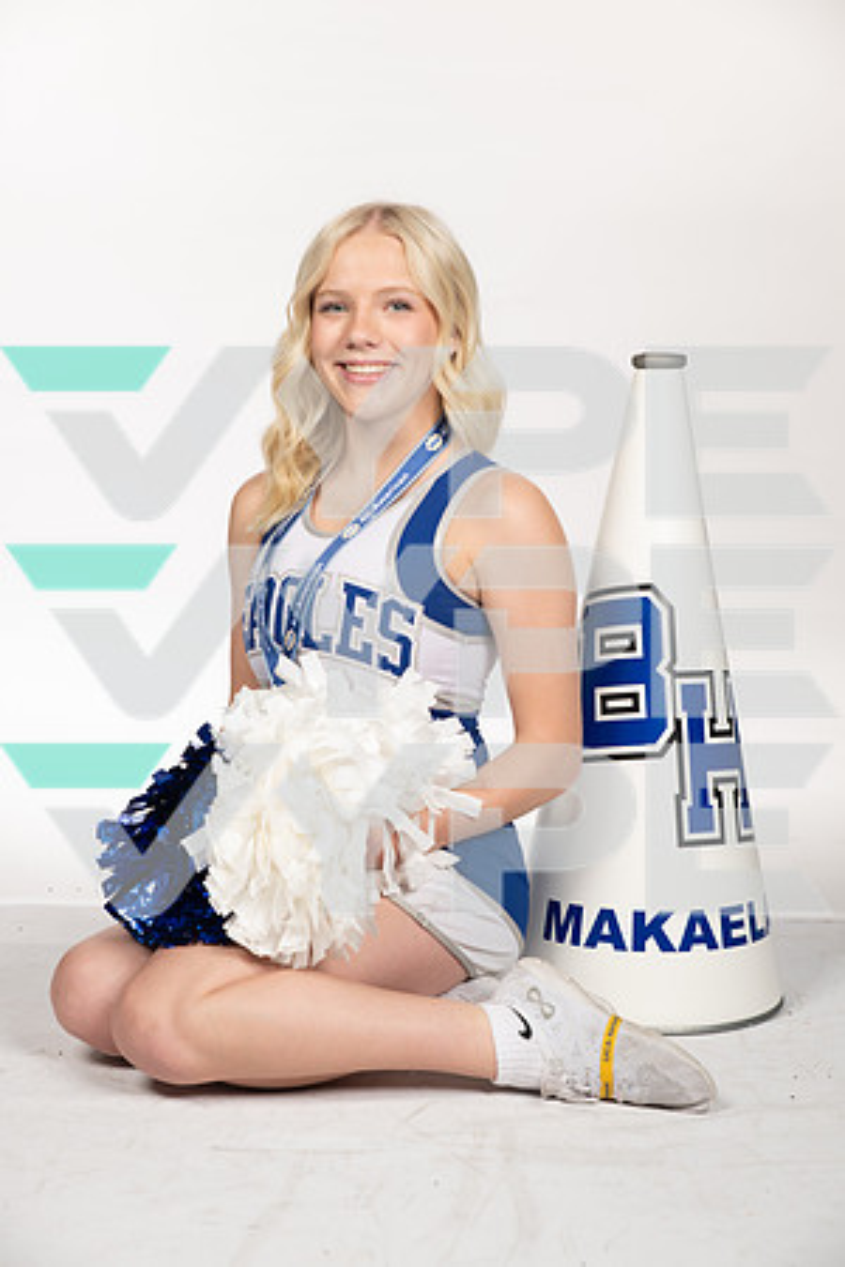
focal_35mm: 66
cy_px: 634
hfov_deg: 20.6
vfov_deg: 30.5
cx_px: 422
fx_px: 2324
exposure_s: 1/500
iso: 200
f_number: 7.1
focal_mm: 66
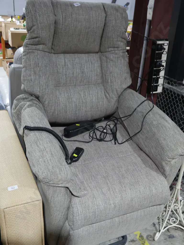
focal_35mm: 38
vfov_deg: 49.0
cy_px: 122
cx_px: 92
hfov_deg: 37.8
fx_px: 269
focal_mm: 19
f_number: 4.1
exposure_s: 1/60
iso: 1000
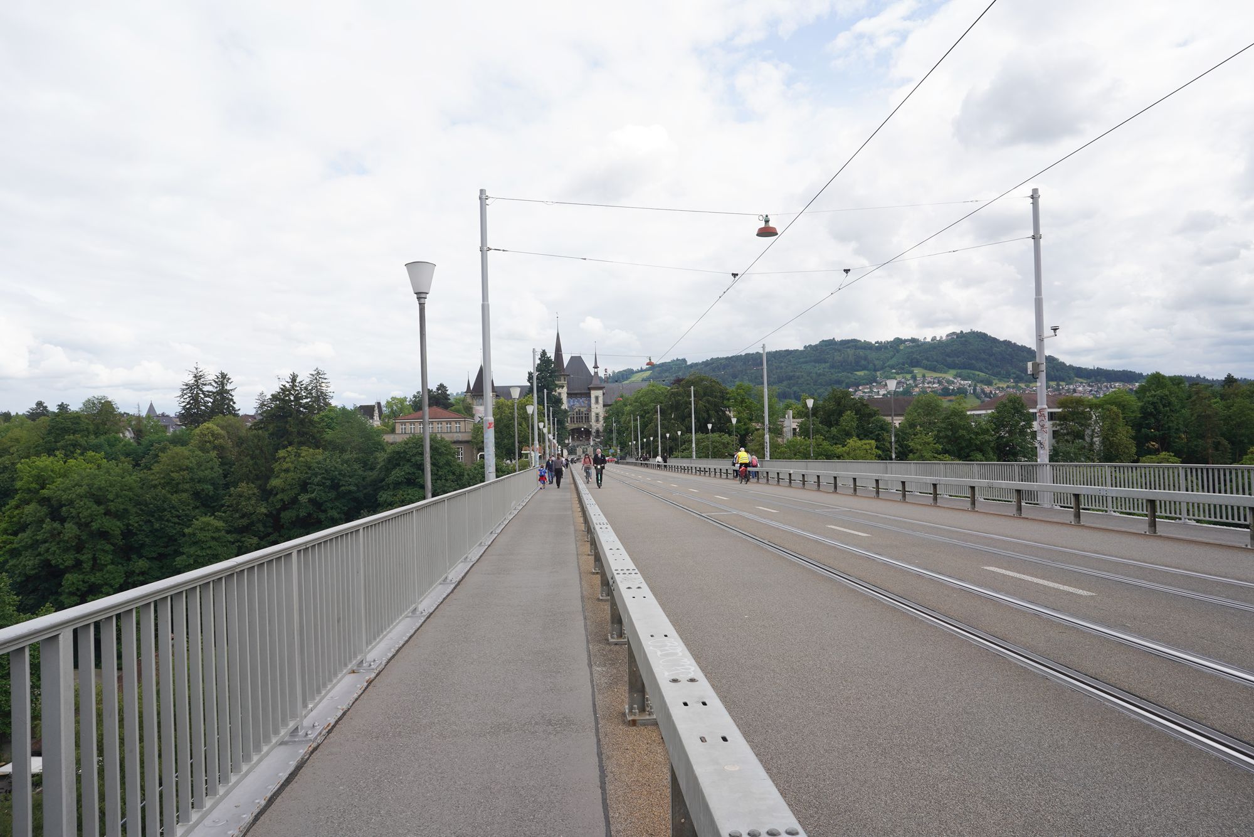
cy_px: 418
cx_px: 627
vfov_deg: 53.1
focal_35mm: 24
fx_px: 836
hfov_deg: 73.7
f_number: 11
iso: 100
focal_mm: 24
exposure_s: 1/100
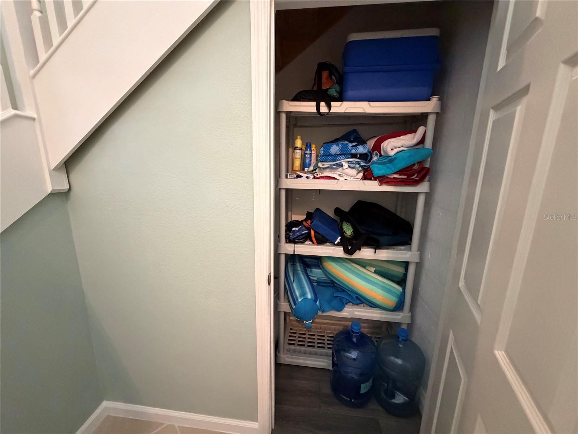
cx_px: 289
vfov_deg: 85.7
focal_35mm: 14
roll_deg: -0.9
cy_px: 217
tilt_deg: -12.8
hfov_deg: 102.1
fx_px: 234
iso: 1250
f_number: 2.2
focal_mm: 2.22
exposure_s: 1/60
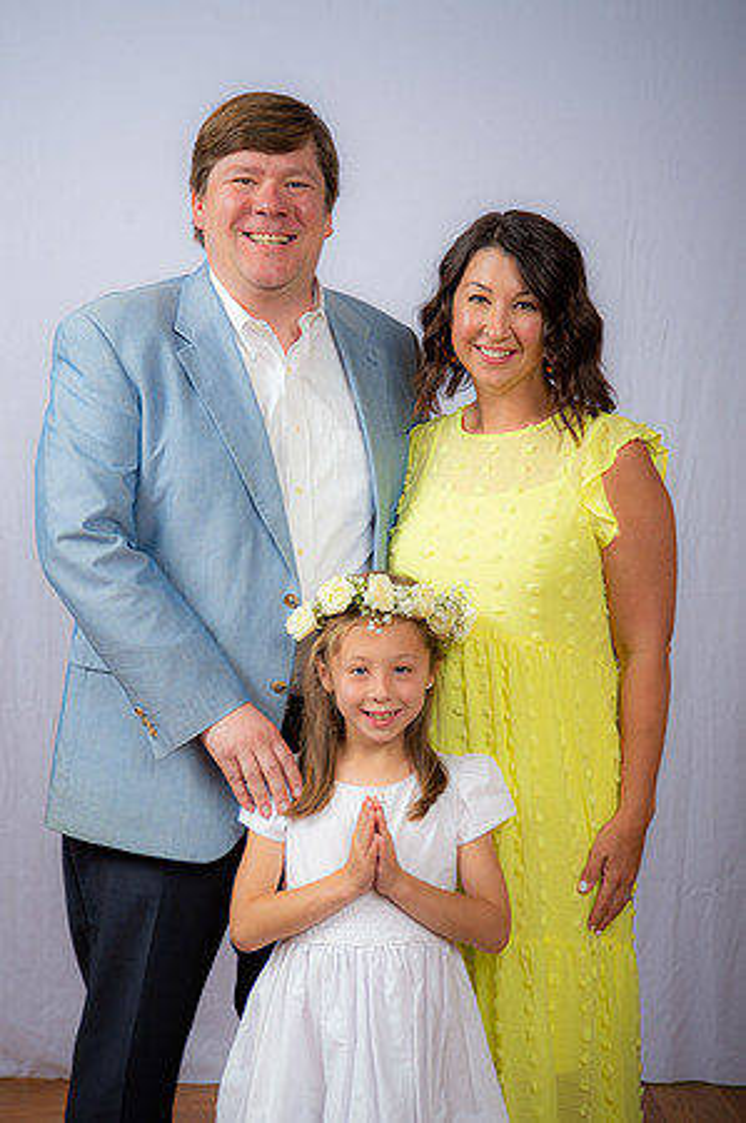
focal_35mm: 58
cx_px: 373
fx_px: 1807
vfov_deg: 34.5
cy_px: 562
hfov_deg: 23.3
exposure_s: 1/160
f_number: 6.3
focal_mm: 58
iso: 250
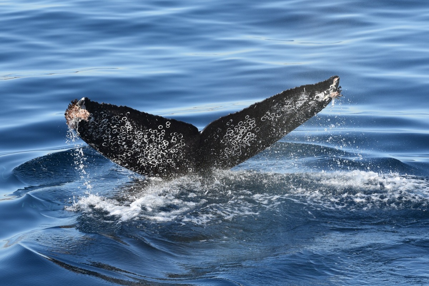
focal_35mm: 188
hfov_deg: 11.0
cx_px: 214
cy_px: 143
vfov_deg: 7.3
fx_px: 2234
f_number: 8
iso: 250
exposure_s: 1/500
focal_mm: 125
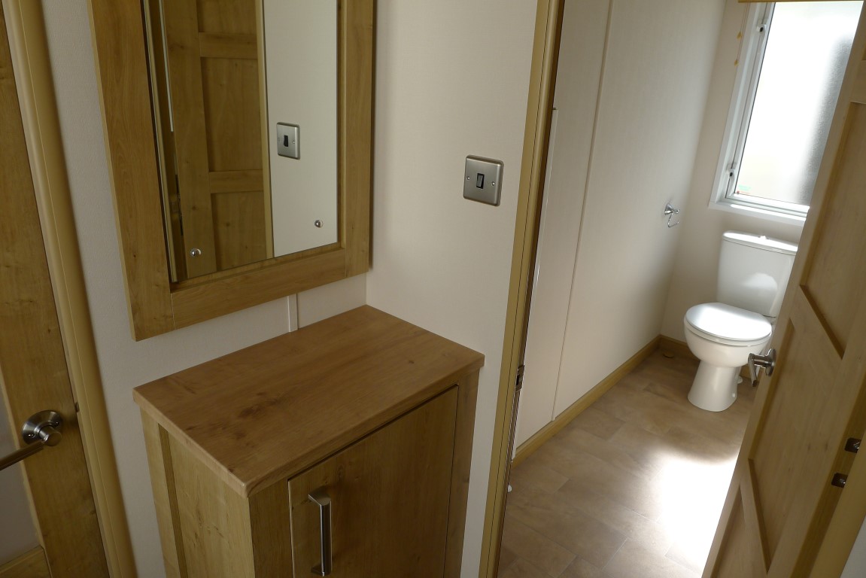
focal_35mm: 24
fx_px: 577
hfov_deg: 73.7
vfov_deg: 53.2
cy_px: 289
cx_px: 433
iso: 80
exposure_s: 1/160
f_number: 2.8
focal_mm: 5.1
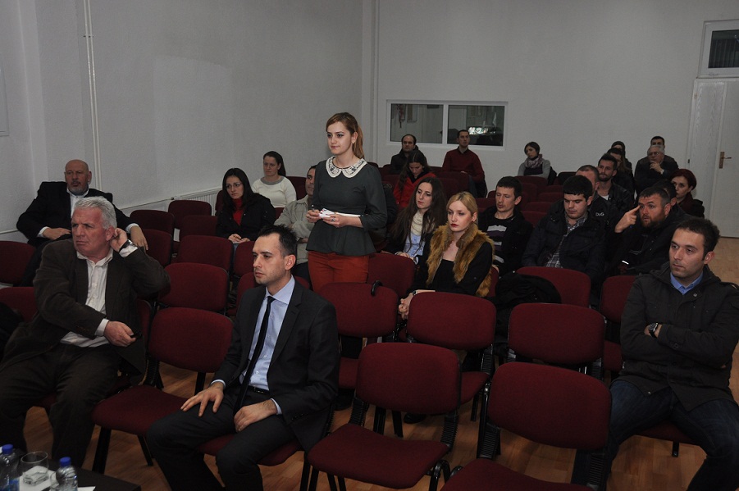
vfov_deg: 36.8
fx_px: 738
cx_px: 370
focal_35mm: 36
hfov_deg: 53.2
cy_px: 246
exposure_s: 1/60
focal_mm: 24
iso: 400
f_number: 5
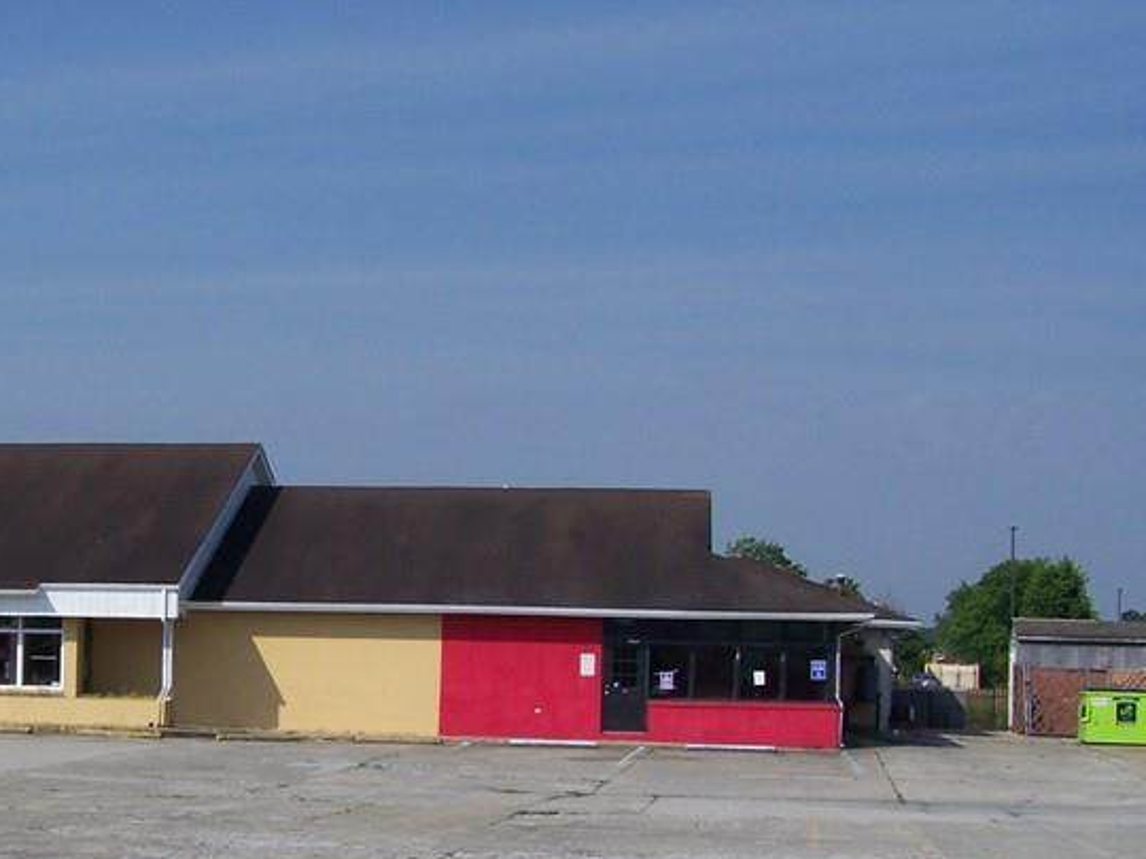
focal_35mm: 72
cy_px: 679
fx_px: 2384
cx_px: 195
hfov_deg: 26.4
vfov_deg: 20.2
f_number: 4
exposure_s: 1/1000
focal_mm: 6.3
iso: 64
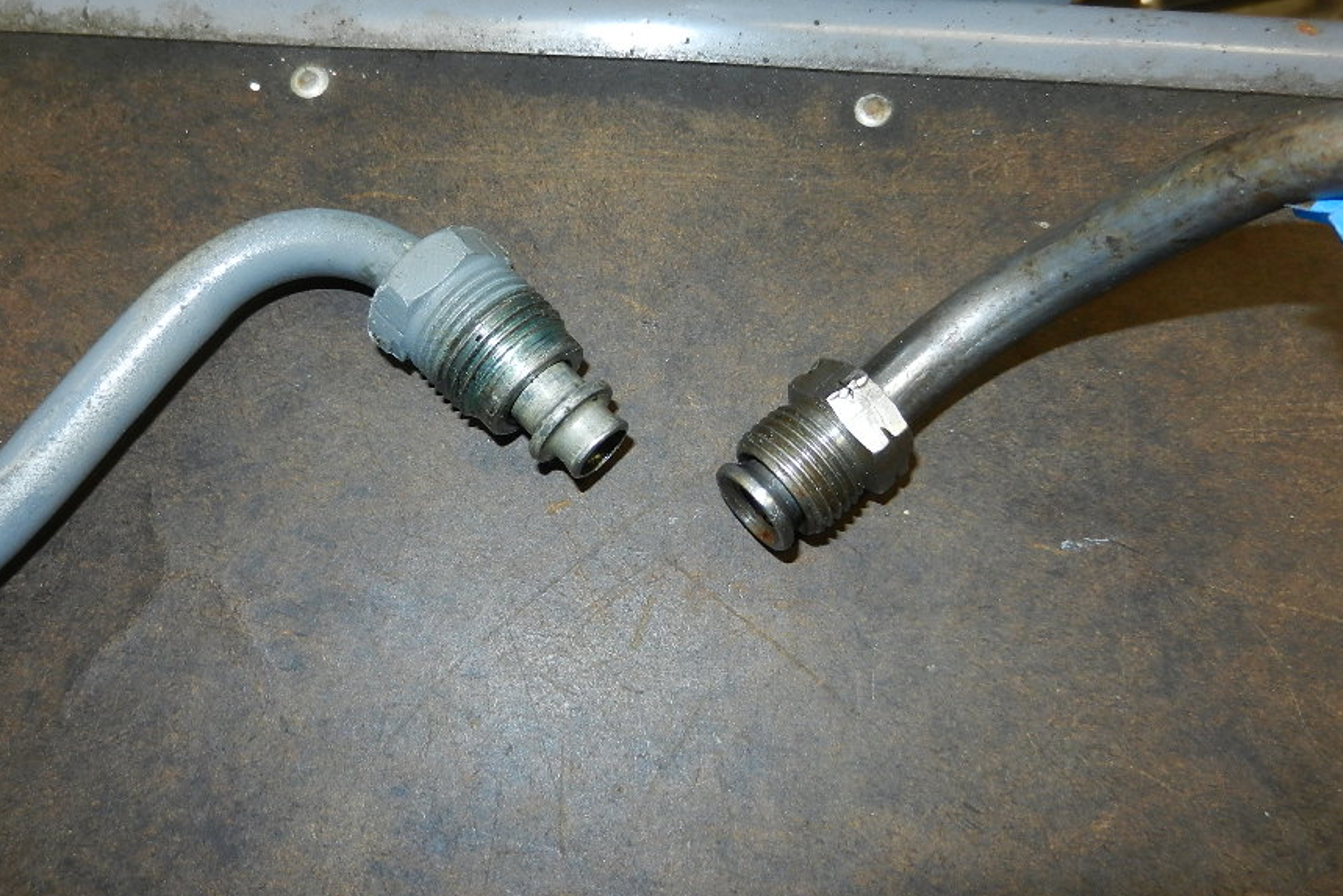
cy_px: 418
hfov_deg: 60.3
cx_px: 691
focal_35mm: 31
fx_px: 1157
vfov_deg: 42.3
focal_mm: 4.5
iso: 200
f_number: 3.5
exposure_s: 1/30
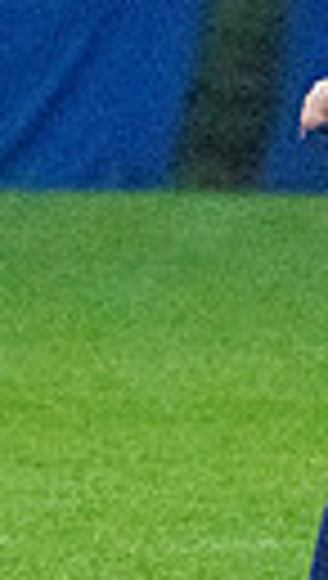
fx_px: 32522
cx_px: -849
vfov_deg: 1.0
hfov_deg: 0.6
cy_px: -90
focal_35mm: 2113
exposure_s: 1/2000
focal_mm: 300
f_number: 5.6
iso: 10000
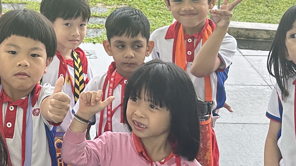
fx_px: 754
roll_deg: +1.0
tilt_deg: -7.9
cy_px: -70
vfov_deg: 12.1
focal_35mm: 96
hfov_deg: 21.3
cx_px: -12
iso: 80
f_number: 1.78
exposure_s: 1/343
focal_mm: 6.86
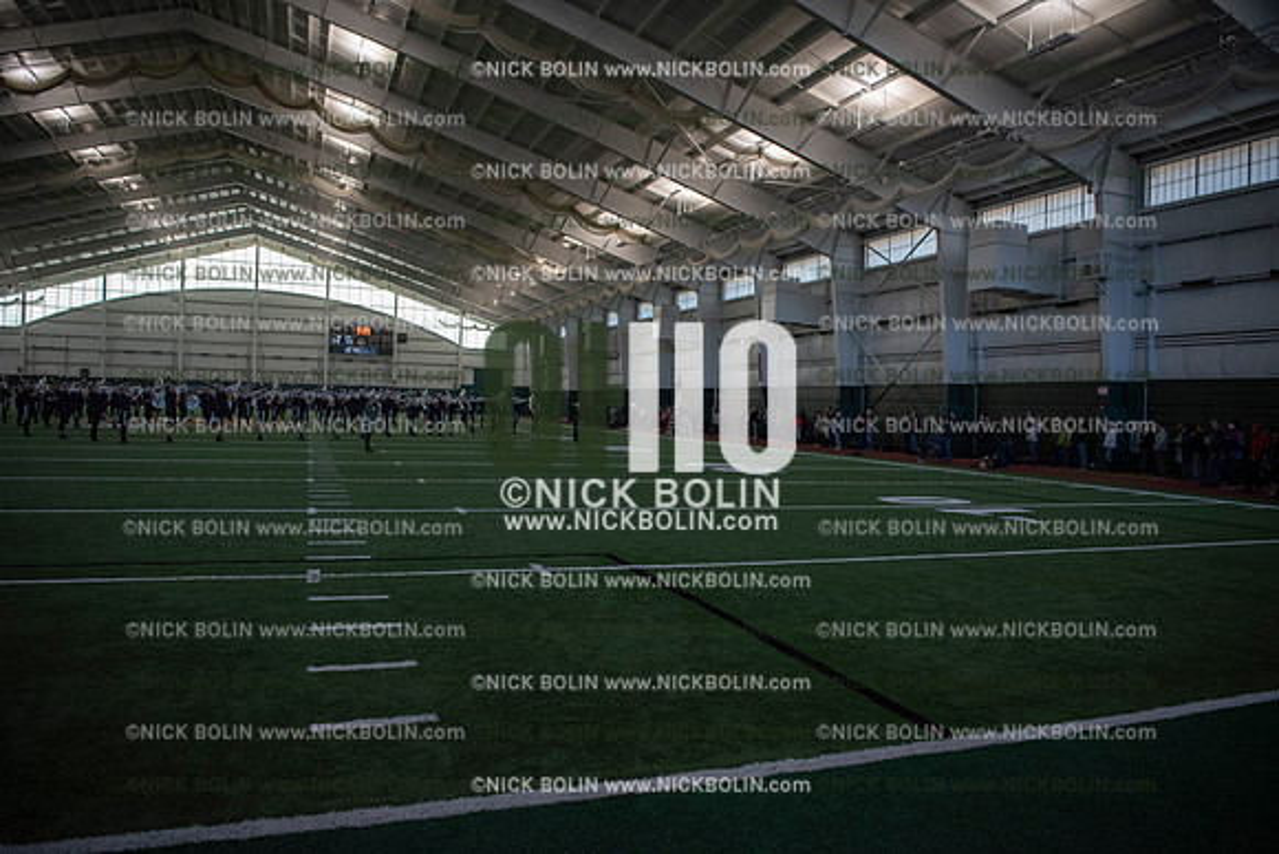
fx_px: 853
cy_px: 427
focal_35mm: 24
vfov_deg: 53.2
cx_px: 640
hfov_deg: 73.7
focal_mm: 24
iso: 1000
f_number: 2.8
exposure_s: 1/1000
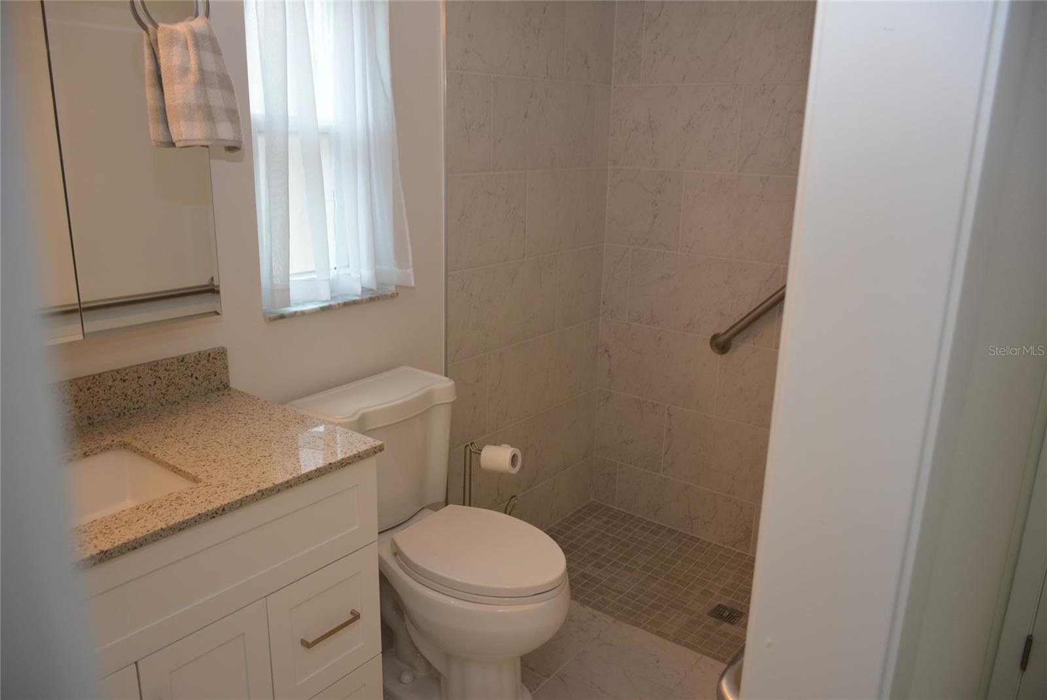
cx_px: 524
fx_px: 786
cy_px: 350
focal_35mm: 27
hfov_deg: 67.3
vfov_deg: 48.0
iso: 200
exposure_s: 1/60
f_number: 4
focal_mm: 18
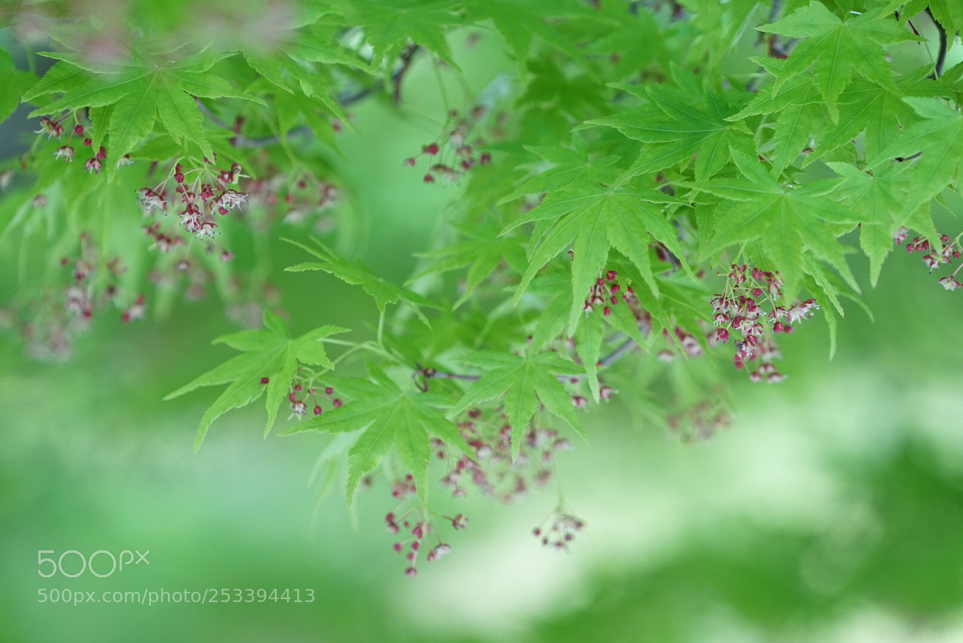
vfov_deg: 6.9
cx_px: 482
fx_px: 5353
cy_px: 322
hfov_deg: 10.3
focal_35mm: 200
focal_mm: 200
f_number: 5.6
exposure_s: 1/250
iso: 500
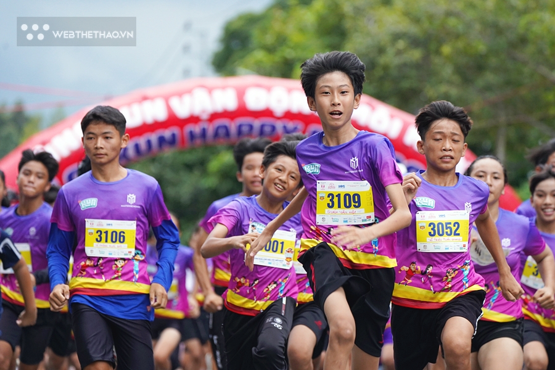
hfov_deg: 8.5
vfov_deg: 5.7
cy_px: 185
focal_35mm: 241
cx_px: 278
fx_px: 3715
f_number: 5.6
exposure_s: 1/500
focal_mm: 241
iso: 2000
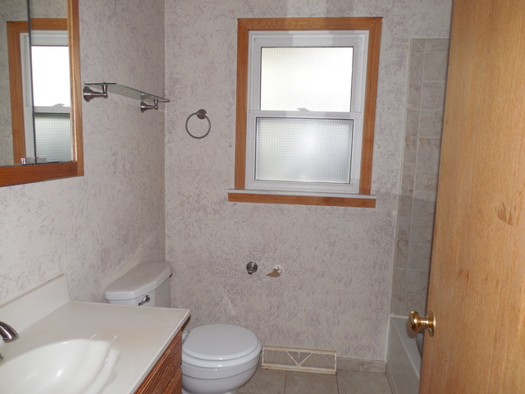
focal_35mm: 25
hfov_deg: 69.4
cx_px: 262
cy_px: 197
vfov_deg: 54.9
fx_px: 379
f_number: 3.3
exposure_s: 1/25
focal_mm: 4.5
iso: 200
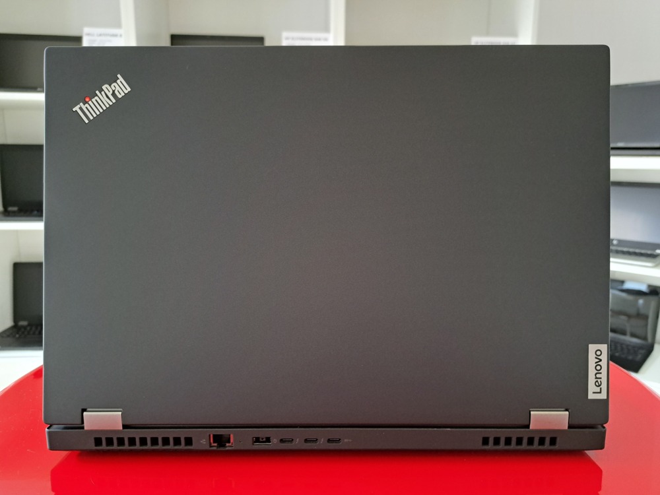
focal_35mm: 24
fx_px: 458
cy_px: 248
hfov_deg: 71.6
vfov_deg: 56.8
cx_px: 330
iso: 250
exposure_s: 1/50
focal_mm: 5.23
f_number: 1.8
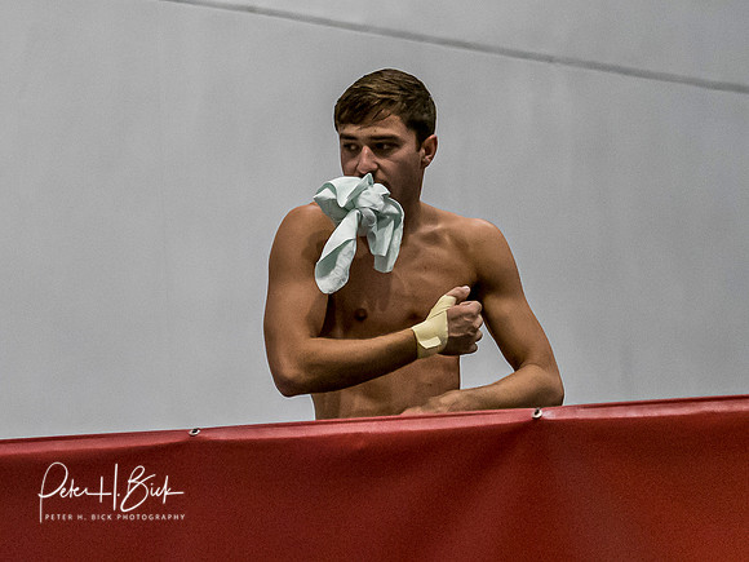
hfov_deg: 3.0
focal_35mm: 655
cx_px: 442
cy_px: 216
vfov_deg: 2.3
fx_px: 14180
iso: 4000
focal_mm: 150
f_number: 2.8
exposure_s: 1/1600
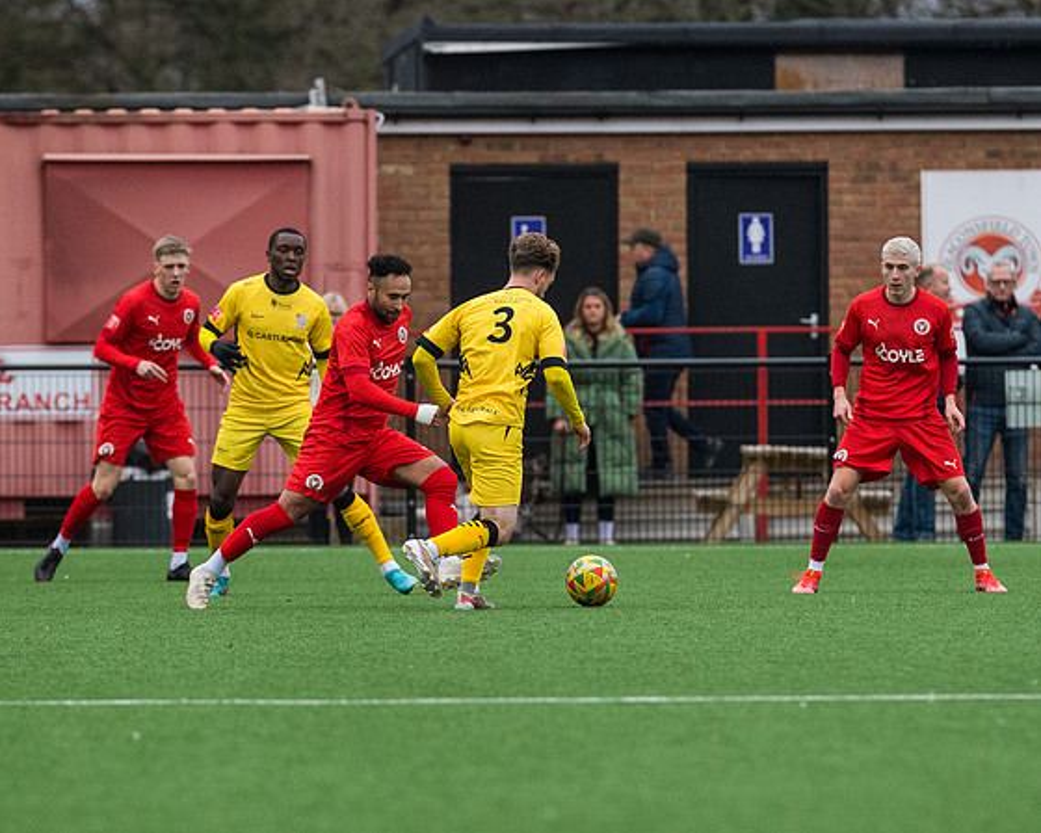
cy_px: 398
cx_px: 536
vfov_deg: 2.7
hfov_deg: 3.3
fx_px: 17993
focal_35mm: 584
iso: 1600
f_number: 4
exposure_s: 1/1250
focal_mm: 300
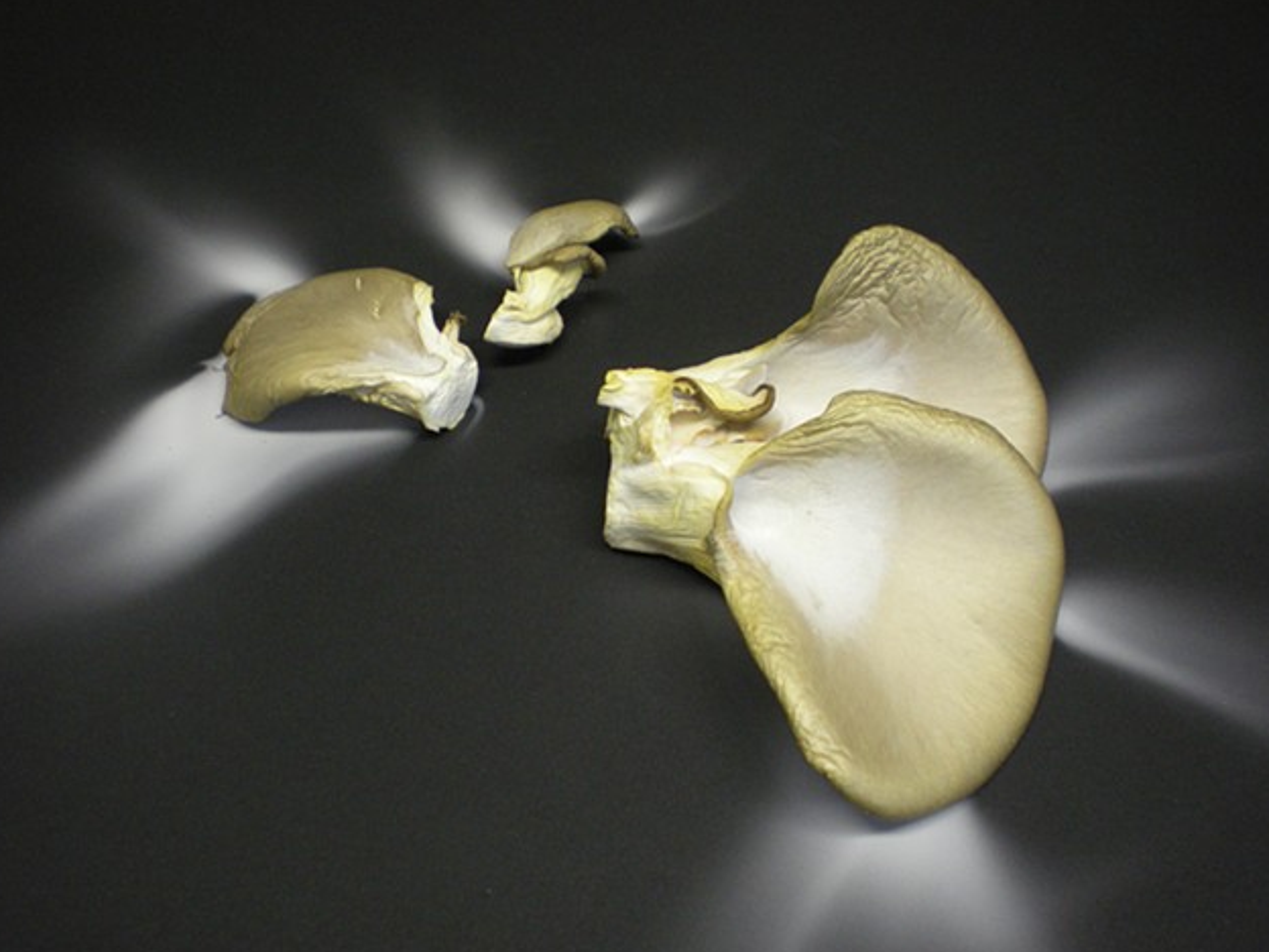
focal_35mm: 39
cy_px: 476
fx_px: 1430
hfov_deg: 47.9
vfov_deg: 36.8
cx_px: 641
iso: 200
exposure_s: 1/19
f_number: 3.1
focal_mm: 6.3
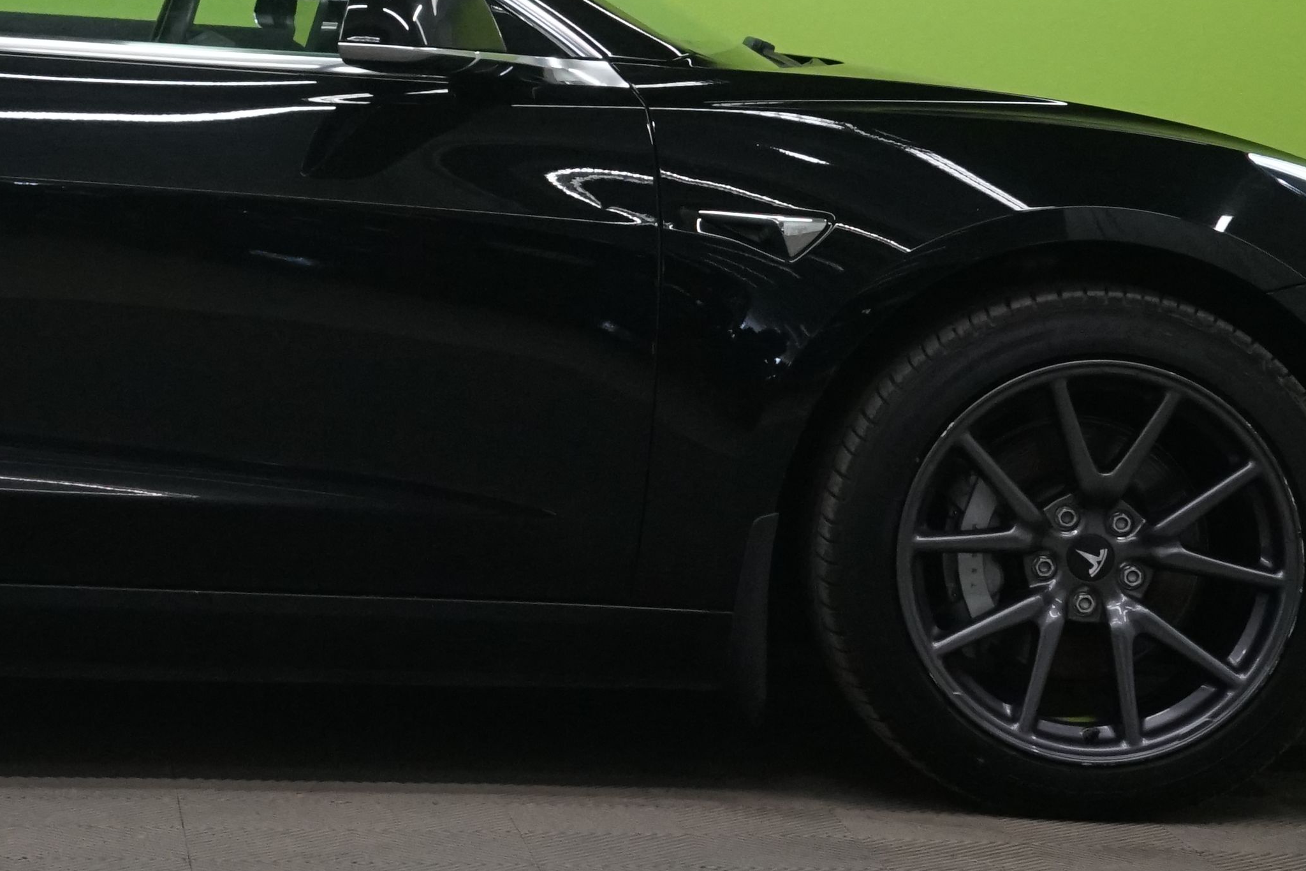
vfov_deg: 10.8
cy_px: 43
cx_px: -89
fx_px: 4570
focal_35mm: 126
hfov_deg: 15.9
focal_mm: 43
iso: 2500
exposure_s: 1/25
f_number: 10
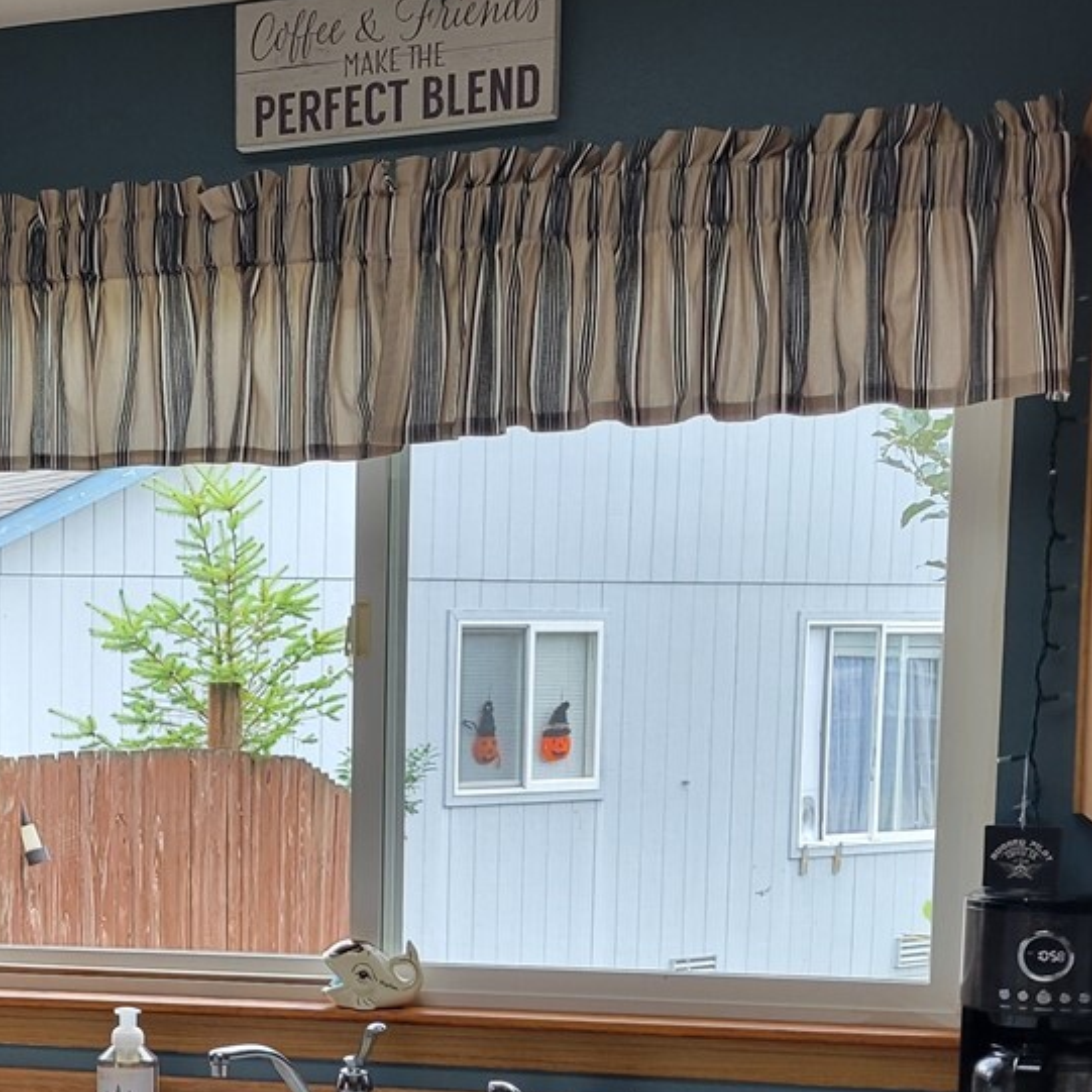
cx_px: -103
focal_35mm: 68
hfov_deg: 23.8
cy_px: 959
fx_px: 2427
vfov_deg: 24.7
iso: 100
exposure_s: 1/120
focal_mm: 5.4
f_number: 1.8
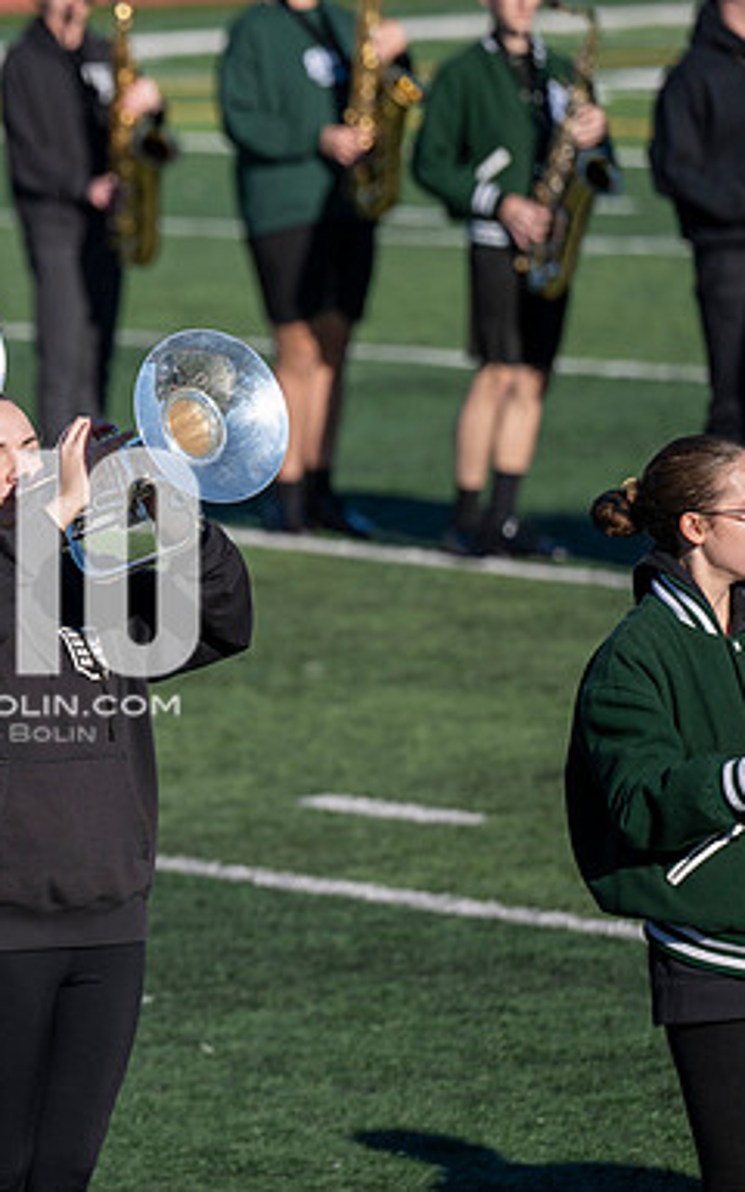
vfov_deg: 6.8
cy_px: 594
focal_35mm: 308
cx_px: -34
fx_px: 10006
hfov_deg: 4.3
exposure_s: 1/2000
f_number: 4
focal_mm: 200
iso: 160
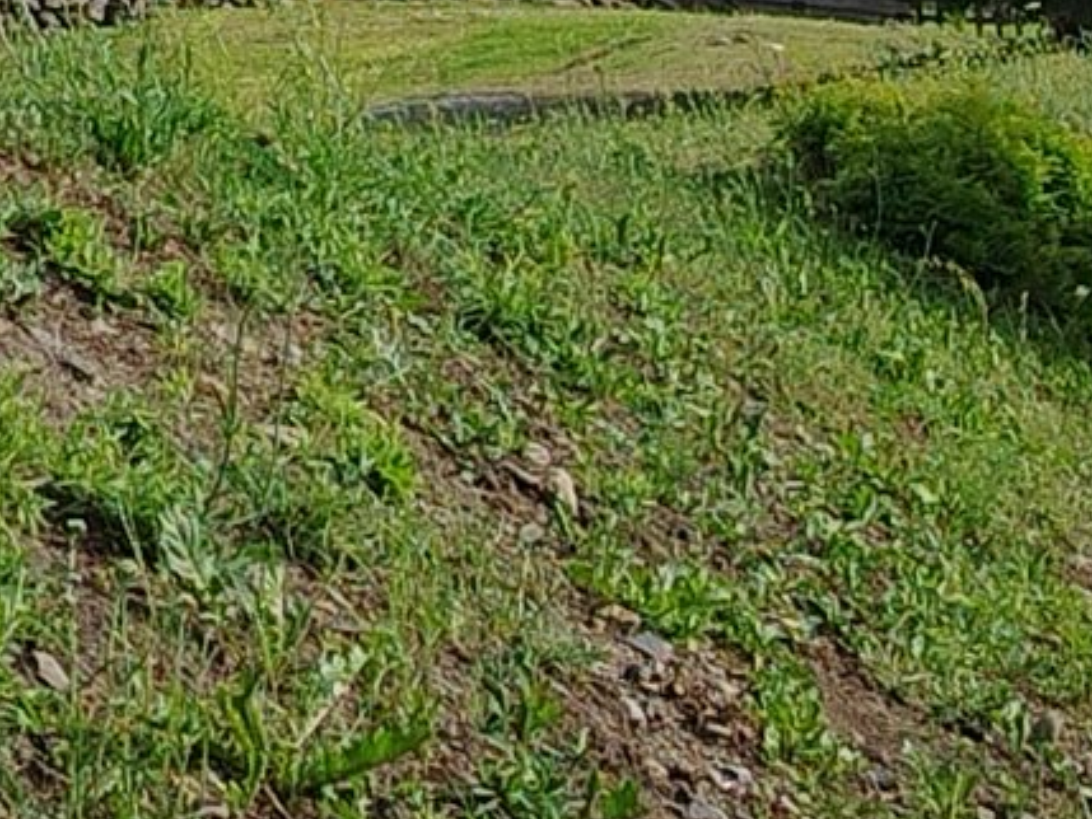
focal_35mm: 210
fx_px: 6627
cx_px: 186
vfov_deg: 6.9
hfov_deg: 9.4
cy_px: -673
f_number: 1.75
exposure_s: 1/1042
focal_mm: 5.25
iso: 100
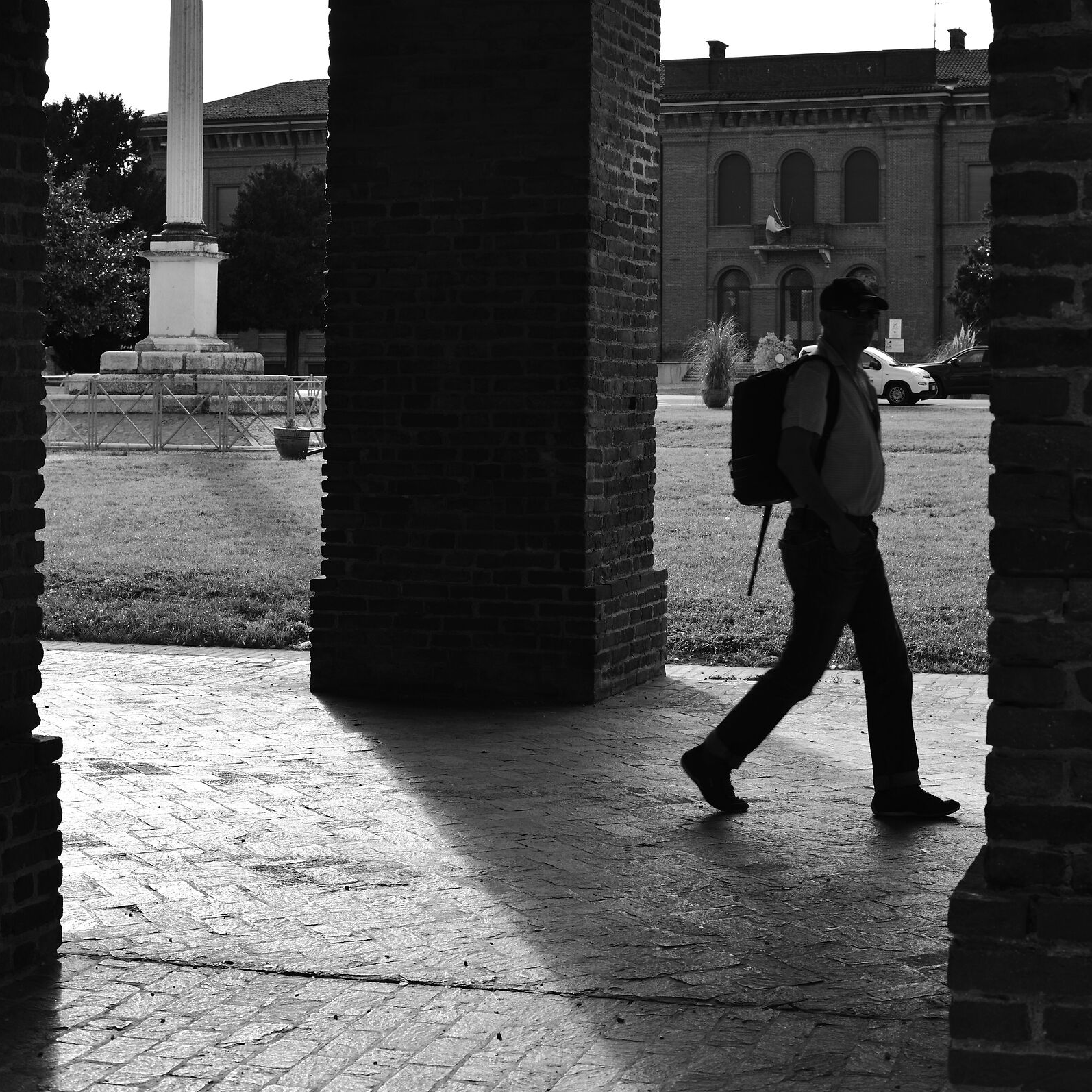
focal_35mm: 64
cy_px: 317
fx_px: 2284
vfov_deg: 26.6
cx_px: 545
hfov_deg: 26.9
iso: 100
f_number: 9
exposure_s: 1/160
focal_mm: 50
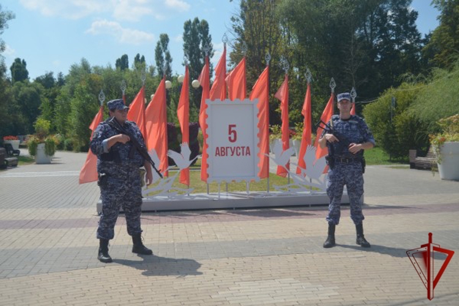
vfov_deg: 29.9
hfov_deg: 43.6
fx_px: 574
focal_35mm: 45
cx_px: 230
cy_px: 153
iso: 200
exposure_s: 1/1600
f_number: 4.2
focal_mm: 30
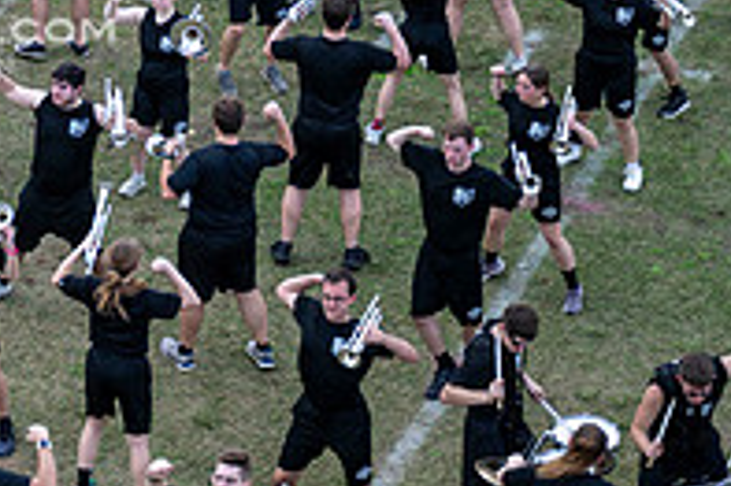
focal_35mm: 171
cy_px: -102
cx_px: -141
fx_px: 3469
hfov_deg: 11.8
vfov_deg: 7.9
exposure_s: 1/1250
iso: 250
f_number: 2.8
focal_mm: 58
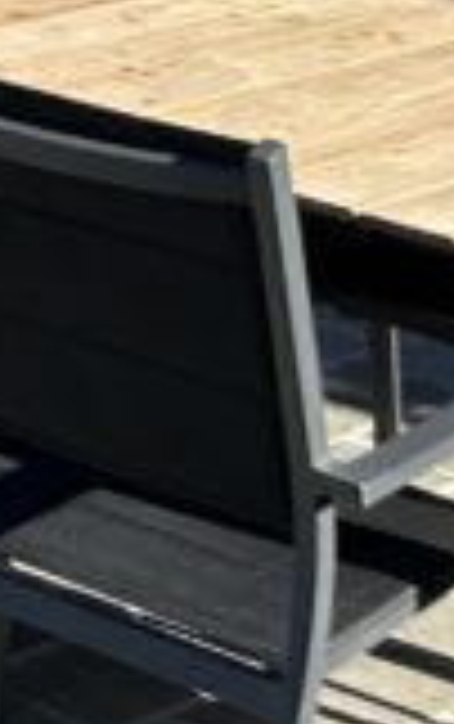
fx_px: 3455
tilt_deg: -0.3
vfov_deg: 10.6
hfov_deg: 5.7
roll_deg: -2.3
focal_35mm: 175
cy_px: -868
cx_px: -1758
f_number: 1.5
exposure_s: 1/2353
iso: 50
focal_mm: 5.7
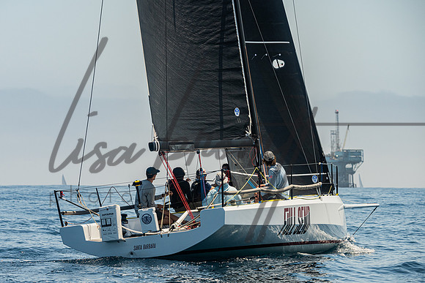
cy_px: 157
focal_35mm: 218
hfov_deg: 9.4
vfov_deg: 6.3
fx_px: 2576
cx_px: 180
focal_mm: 185
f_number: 7.1
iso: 400
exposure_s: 1/2500
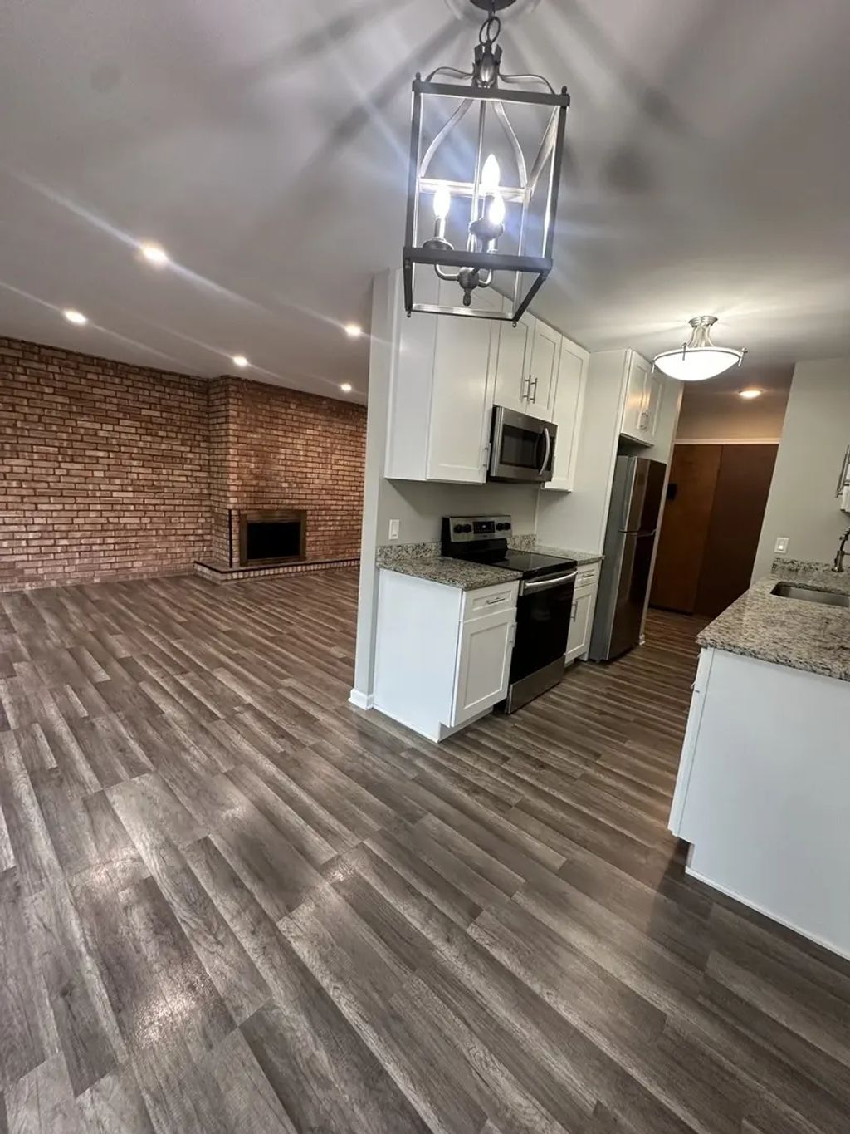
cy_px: 567
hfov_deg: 85.7
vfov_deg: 102.1
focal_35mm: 14
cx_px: 425
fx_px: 458
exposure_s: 1/120
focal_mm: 2.22
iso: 320
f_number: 2.2
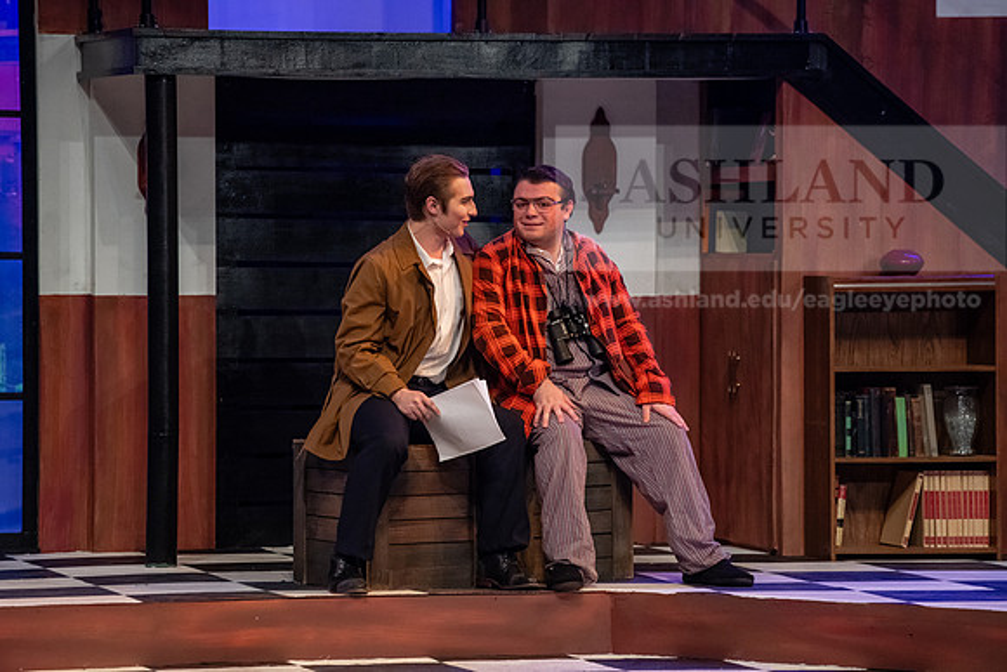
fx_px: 5456
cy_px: 336
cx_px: 504
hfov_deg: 10.5
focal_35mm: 195
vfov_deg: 7.0
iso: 4000
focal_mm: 195
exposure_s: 1/200
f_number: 3.2
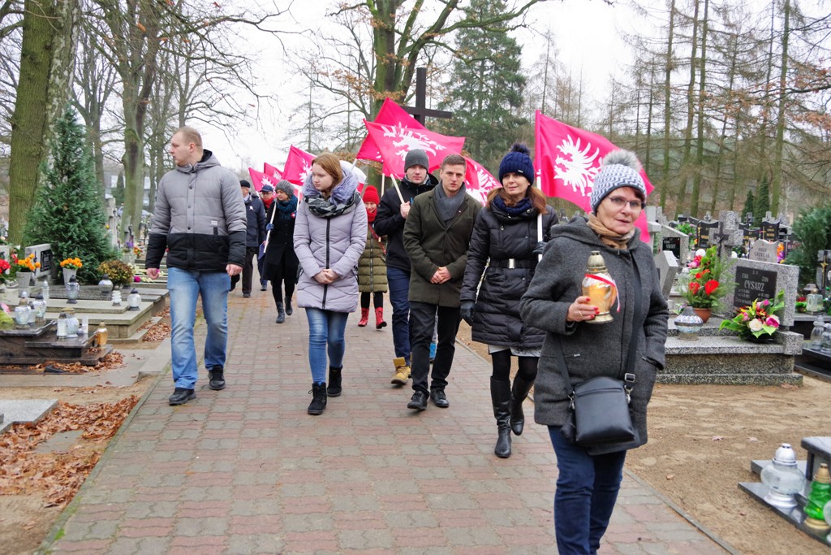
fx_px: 831
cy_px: 278
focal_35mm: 36
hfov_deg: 53.1
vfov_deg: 36.9
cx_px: 416
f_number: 5
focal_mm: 24
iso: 1600
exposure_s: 1/100
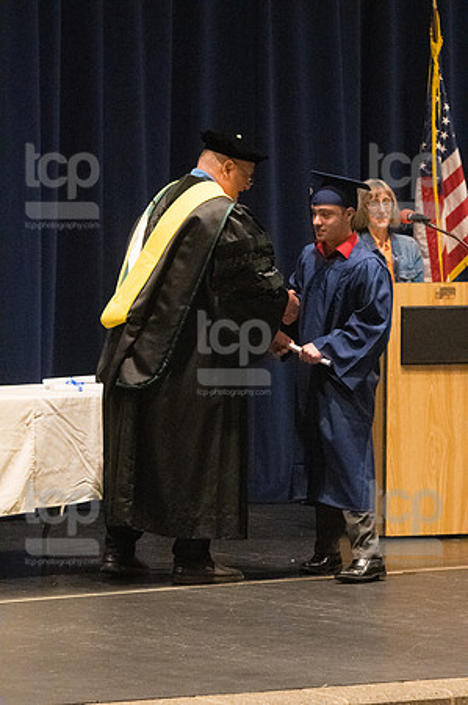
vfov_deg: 9.2
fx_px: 4397
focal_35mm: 225
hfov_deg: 6.1
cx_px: 234
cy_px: 352
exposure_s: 1/250
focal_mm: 150
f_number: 4.5
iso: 8000
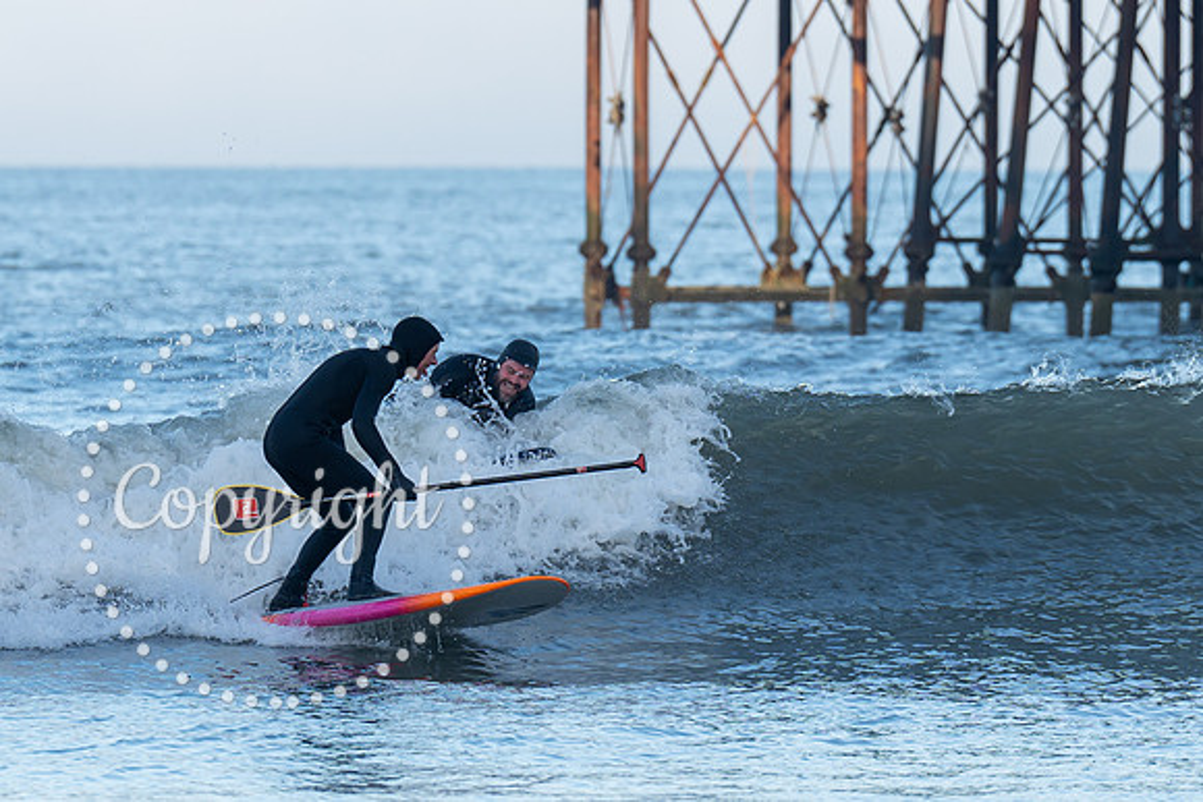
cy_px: 393
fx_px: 16379
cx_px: 609
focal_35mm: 490
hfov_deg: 4.2
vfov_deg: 2.8
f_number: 4
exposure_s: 1/1000
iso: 250
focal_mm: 200
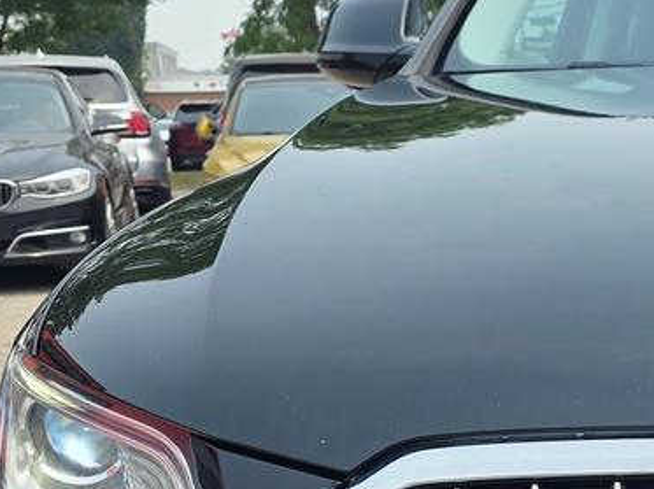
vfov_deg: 17.9
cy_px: 547
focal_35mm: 79
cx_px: 921
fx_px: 1491
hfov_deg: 21.6
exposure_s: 1/3203
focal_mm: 6.3
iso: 80
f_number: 1.7
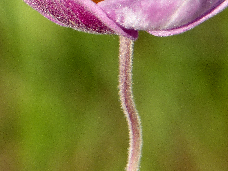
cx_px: 133
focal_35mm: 1440
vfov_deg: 1.0
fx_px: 9486
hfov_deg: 1.4
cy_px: -38
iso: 100
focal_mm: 94
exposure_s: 1/640
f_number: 4
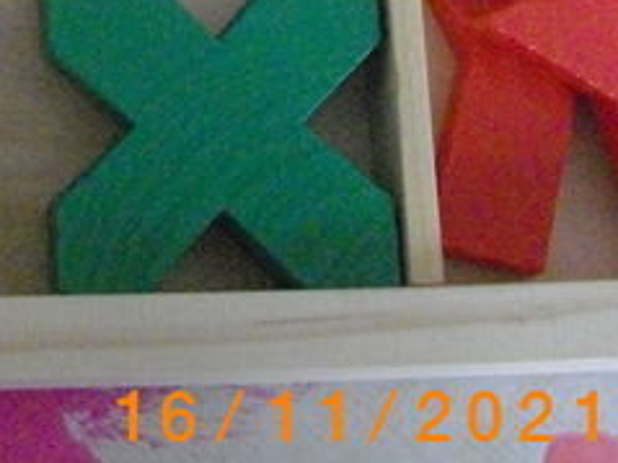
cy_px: -344
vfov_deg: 10.5
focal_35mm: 134
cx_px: -116
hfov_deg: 14.3
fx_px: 2391
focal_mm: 5.7
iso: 705
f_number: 2.9
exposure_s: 1/50
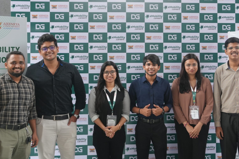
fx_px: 372
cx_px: 140
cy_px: 63
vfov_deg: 24.1
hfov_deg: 35.5
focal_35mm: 56
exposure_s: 1/160
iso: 320
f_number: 4
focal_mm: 22
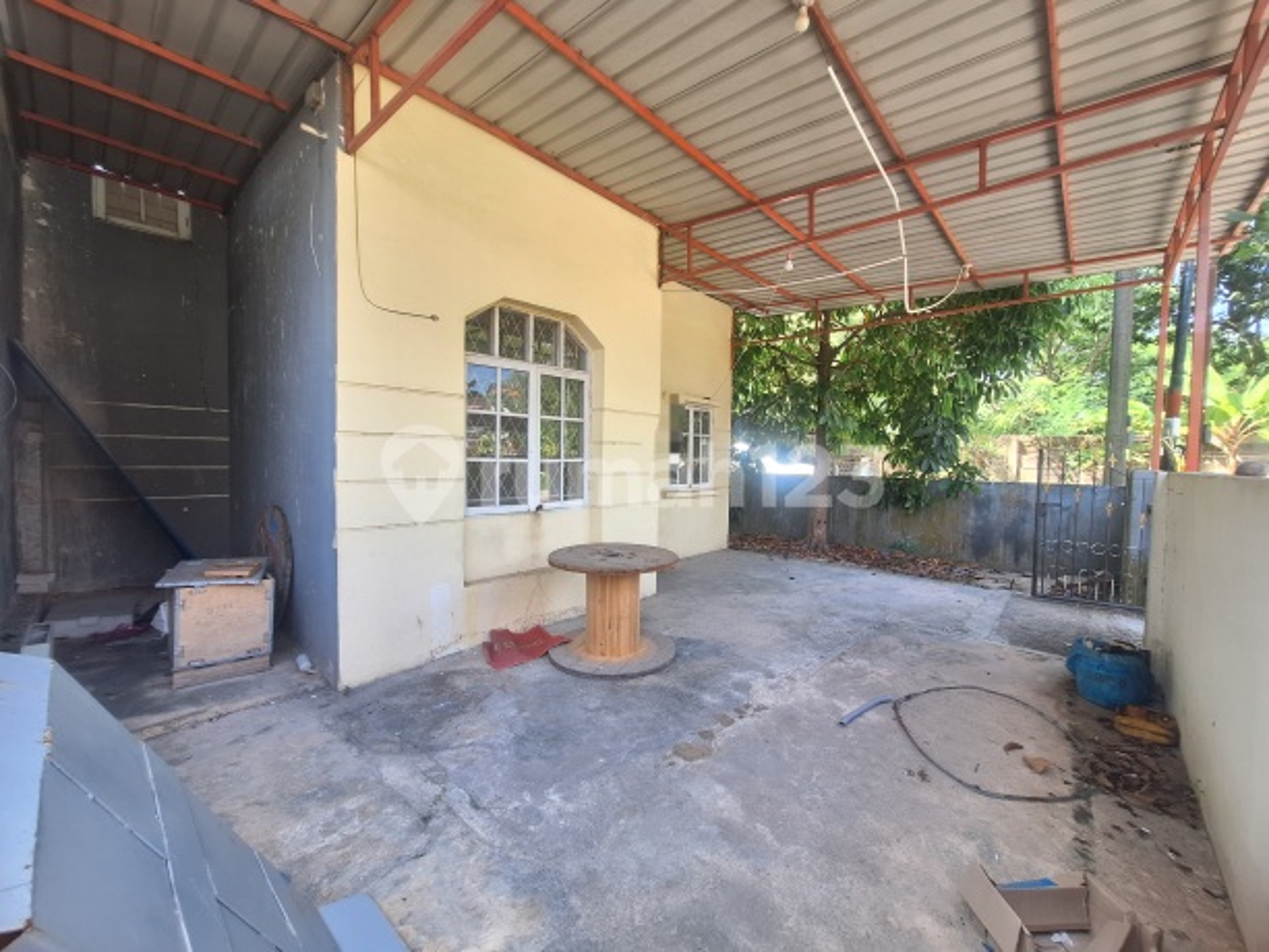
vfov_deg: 89.9
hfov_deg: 106.2
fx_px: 477
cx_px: 634
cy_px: 476
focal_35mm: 13
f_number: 2.2
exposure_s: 1/100
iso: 64
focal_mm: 1.74
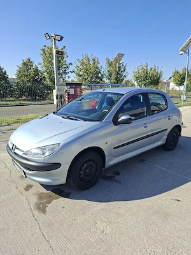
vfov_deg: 73.9
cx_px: 96
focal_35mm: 23
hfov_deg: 58.9
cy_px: 128
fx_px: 169
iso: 40
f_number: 1.8
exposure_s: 1/1553
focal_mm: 5.54
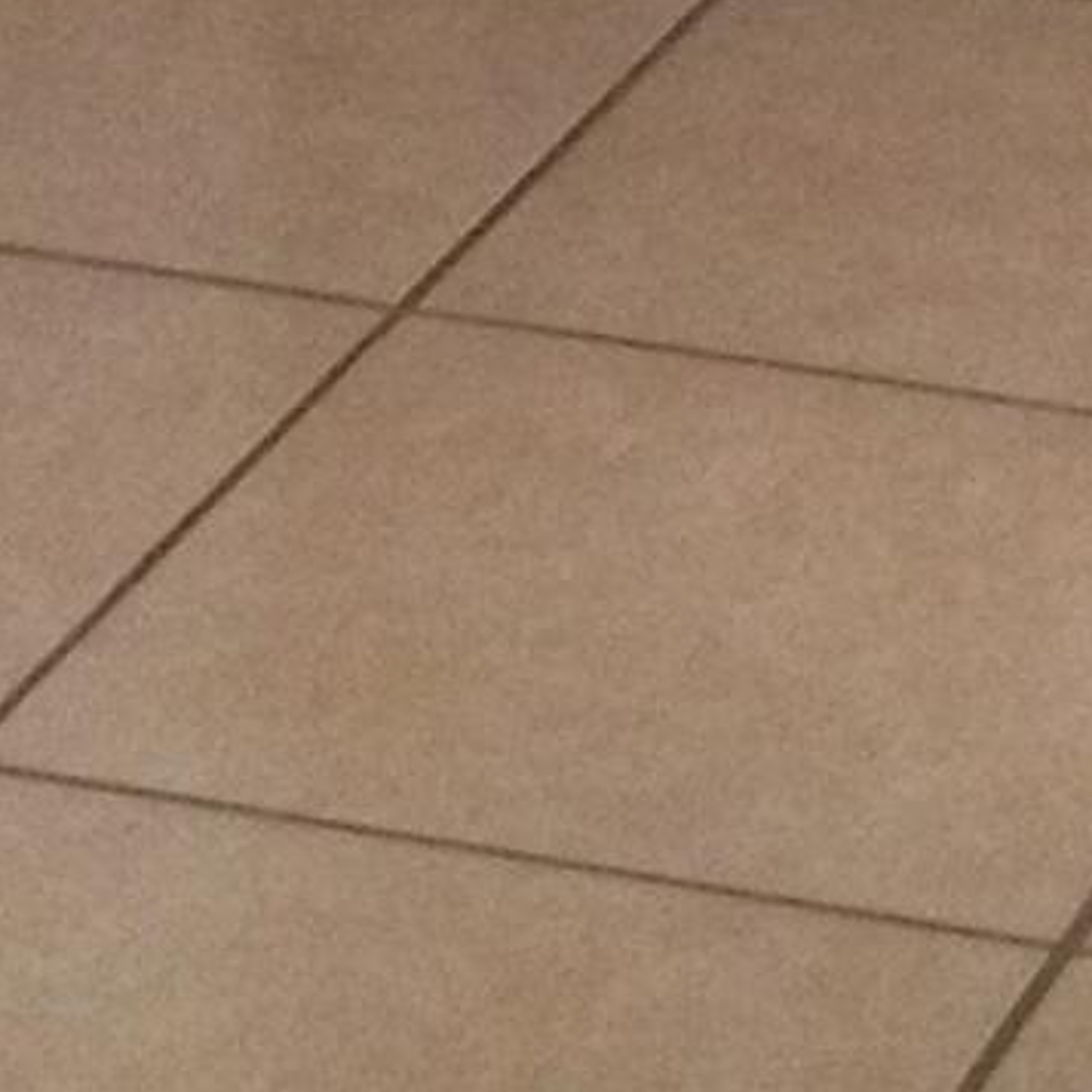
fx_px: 9315
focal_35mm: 261
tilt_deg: -7.5
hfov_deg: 6.7
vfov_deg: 6.2
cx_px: 1012
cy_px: -2031
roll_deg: -0.5
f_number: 2.4
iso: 320
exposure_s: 1/20
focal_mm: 4.28
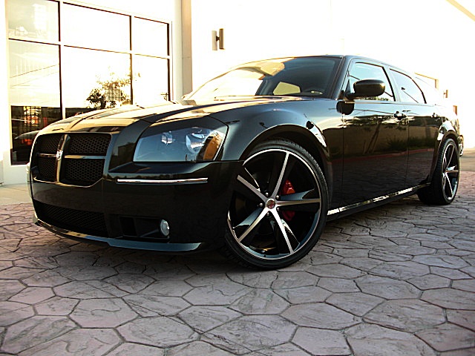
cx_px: 238
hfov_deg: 51.4
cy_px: 178
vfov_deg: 39.7
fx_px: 494
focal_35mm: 36
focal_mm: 6.3
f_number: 2.8
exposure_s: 1/80
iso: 50
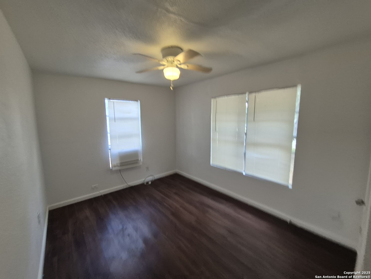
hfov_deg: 106.2
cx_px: 186
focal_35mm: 13
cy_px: 140
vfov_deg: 89.9
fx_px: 139
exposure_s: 1/60
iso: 160
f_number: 2.2
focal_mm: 1.74
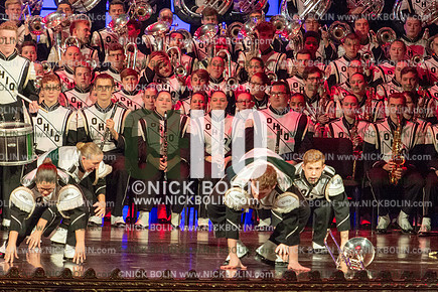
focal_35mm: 293
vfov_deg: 4.7
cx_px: 195
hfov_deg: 7.0
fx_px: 3565
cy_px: 157
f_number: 5.6
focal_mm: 220
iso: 8000
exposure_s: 1/320
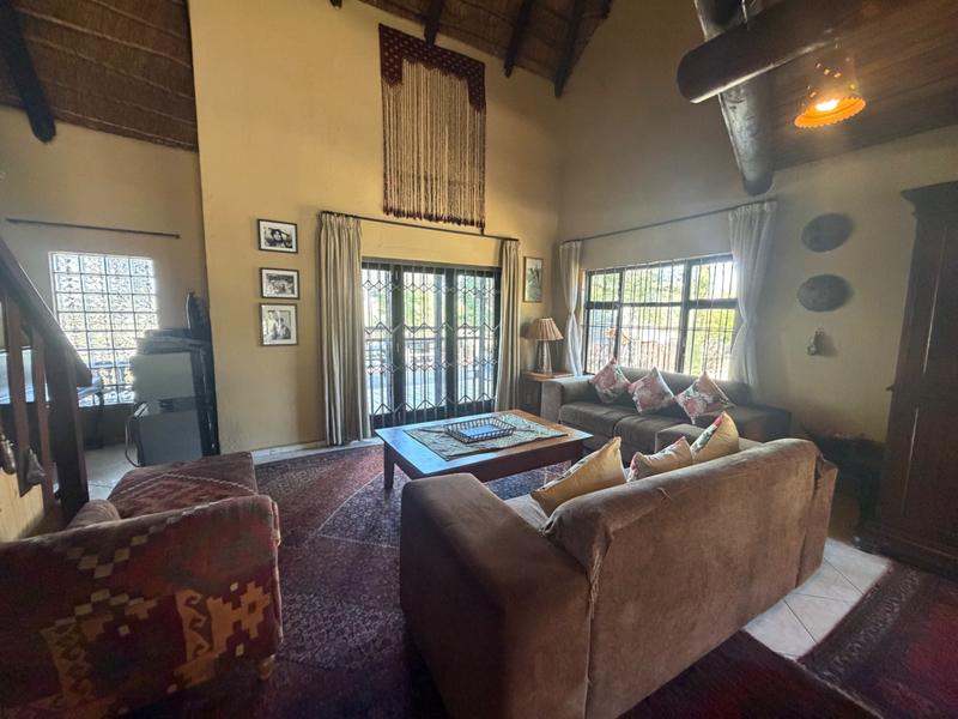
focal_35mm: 14
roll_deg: -0.5
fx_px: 387
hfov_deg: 102.1
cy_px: 360
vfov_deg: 85.7
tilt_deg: -5.7
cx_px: 479
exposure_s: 1/60
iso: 640
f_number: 2.2
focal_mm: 2.22
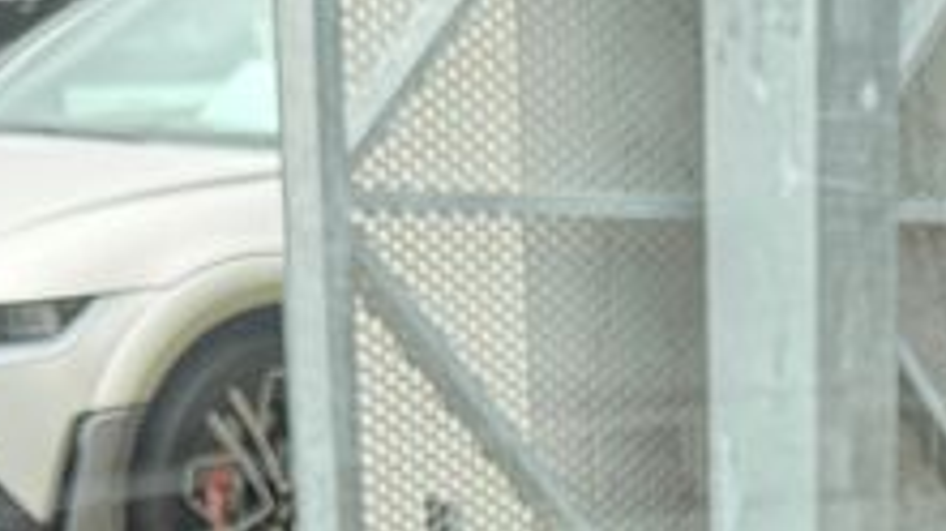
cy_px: 1362
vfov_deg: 8.9
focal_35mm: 121
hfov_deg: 16.9
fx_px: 3033
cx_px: 1173
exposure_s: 1/154
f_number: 1.78
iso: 64
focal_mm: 6.76
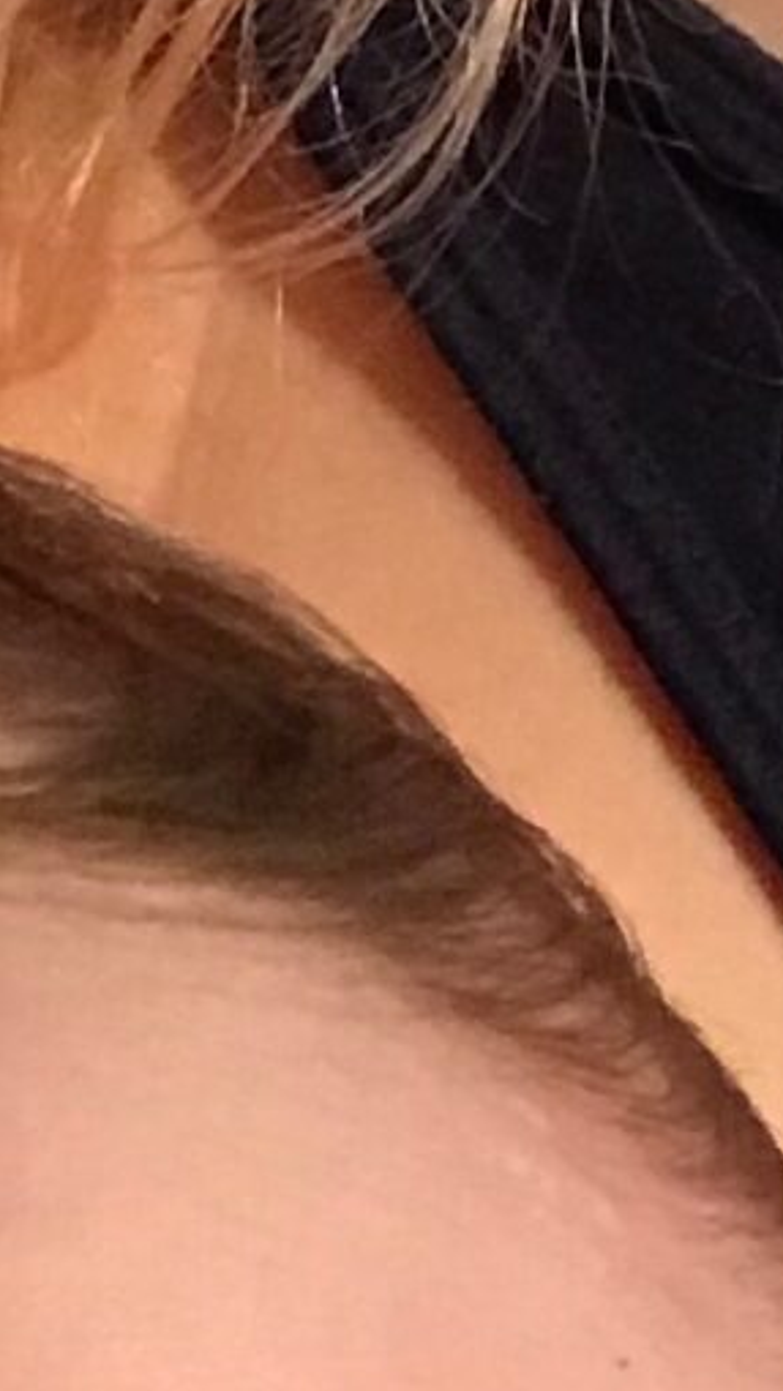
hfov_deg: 6.7
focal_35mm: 175
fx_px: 6457
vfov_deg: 12.2
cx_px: -700
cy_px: 1372
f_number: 2.2
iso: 125
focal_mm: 2.87
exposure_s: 1/30
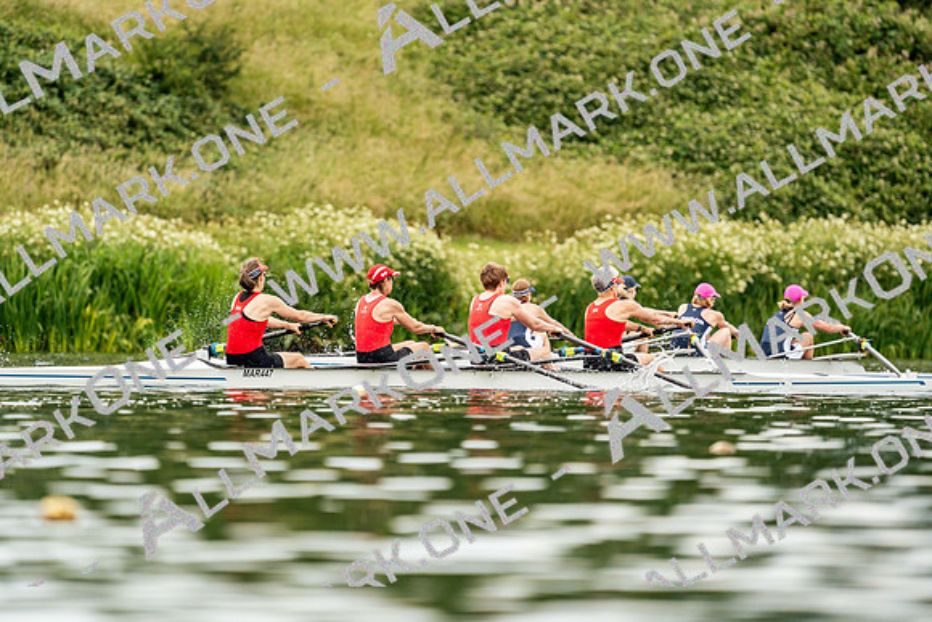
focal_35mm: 600
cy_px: 311
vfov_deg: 2.3
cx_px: 466
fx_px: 15536
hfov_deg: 3.4
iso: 640
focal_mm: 600
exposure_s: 1/2000
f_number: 6.3
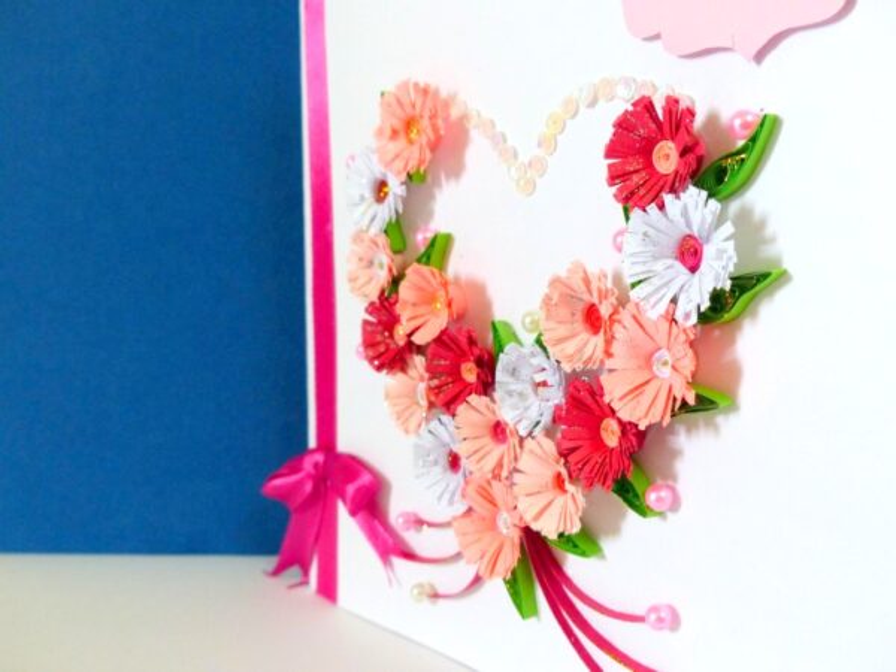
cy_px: 336
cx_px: 448
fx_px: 906
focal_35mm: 35
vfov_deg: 40.7
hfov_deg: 52.6
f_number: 2.8
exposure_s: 1/60
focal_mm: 6.3
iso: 400
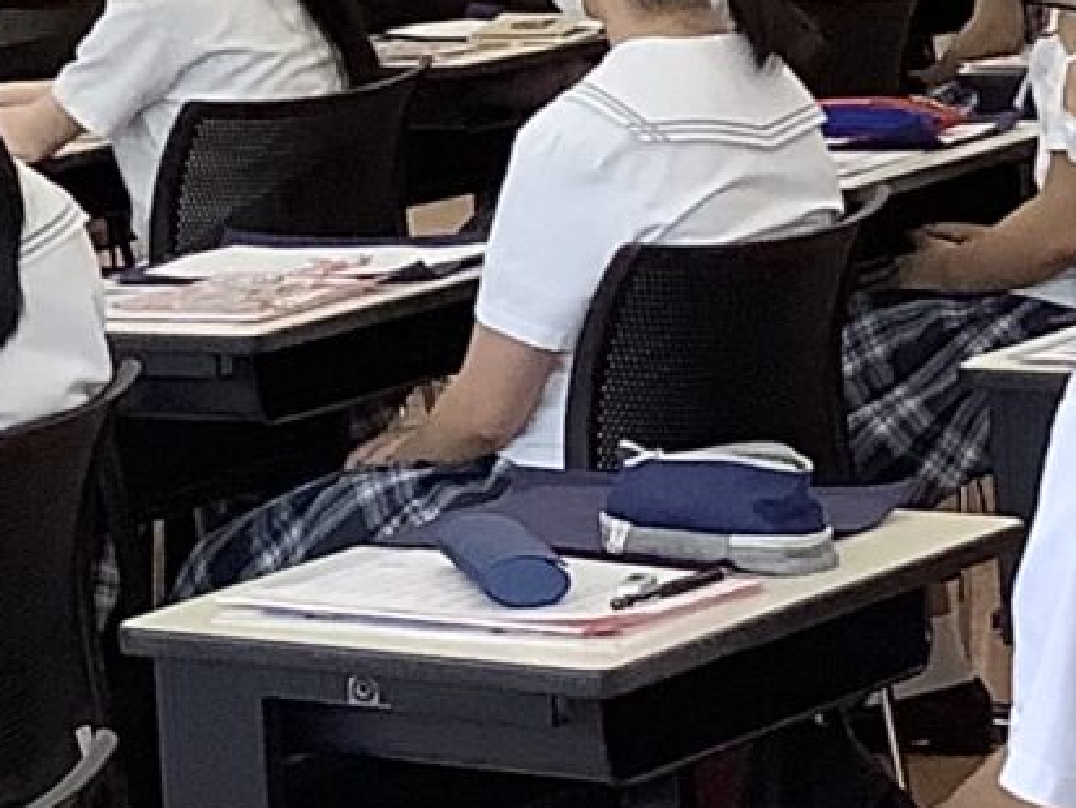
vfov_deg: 7.6
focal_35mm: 192
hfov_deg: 10.0
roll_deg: +4.7
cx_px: -477
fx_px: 5970
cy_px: -261
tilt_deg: -3.5
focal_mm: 3.3
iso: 80
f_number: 2.4
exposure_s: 1/100
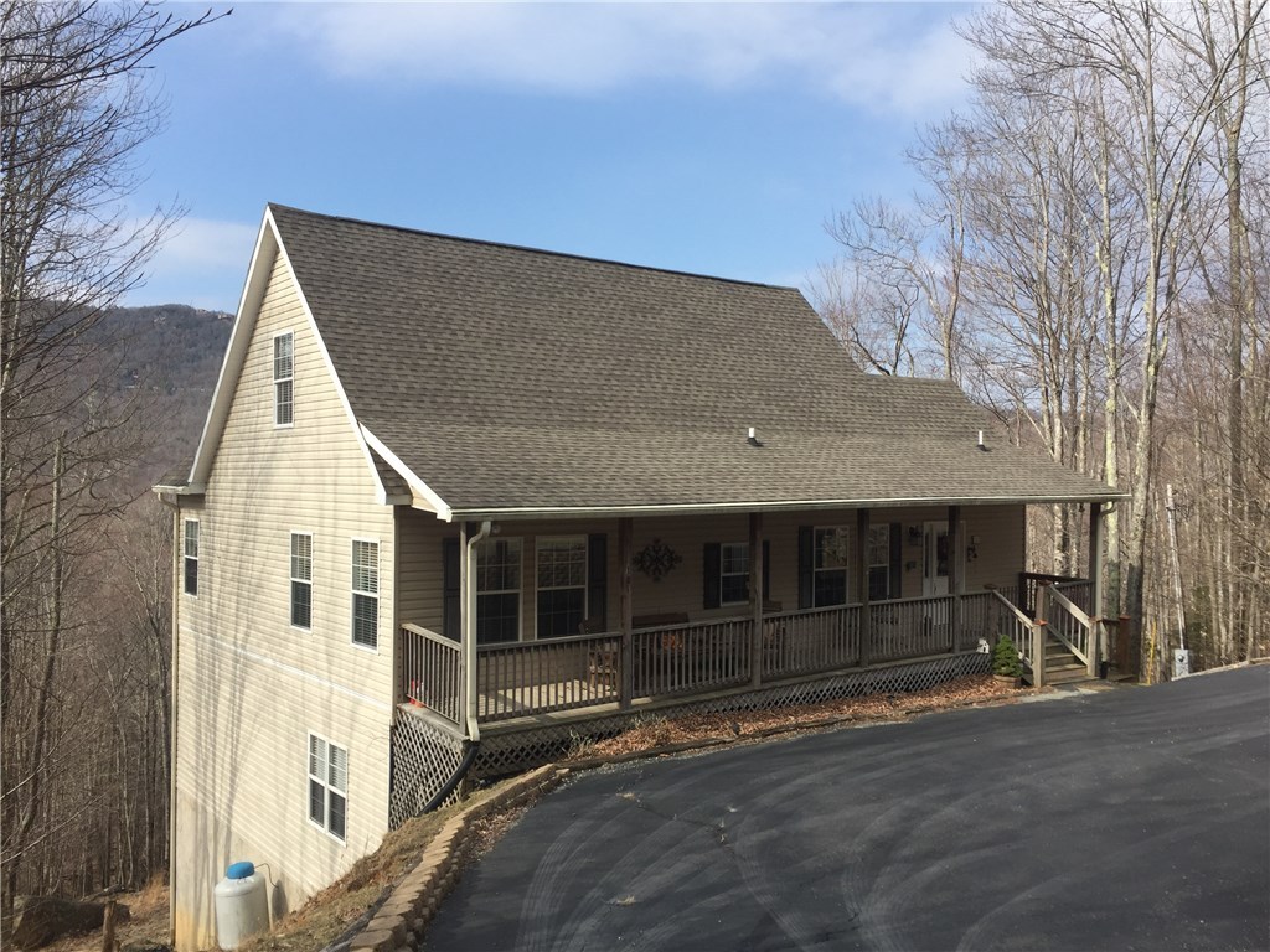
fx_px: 1064
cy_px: 476
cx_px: 635
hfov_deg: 61.7
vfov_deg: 48.2
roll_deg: -0.6
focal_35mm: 29
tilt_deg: -0.6
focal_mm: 4.15
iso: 32
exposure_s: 1/1464
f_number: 2.2
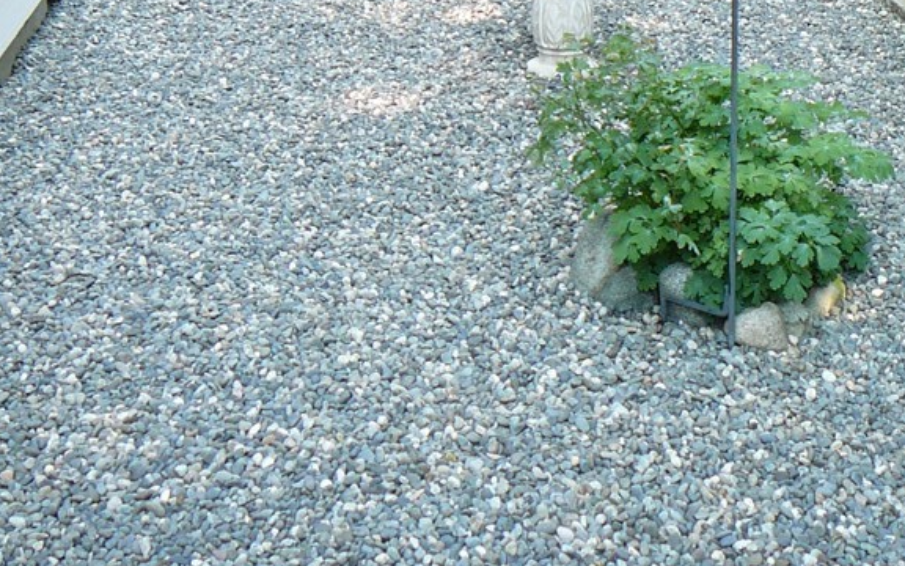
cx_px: 577
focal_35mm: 66
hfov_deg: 30.9
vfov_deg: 18.9
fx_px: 1628
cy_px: -61
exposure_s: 1/60
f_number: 2.8
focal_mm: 5.2
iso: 80
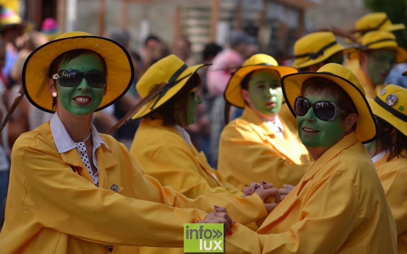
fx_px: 2551
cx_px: 204
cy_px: 120
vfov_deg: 5.7
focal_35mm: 230
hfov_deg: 9.1
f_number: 5
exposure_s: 1/400
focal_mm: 150
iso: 100
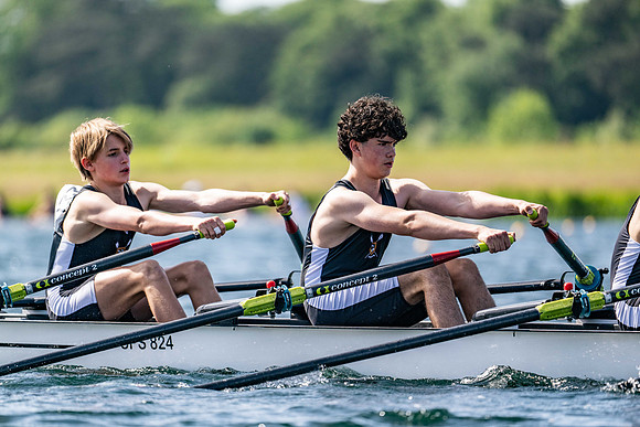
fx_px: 7112
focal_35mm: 400
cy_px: 214
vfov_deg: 3.4
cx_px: 320
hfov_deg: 5.2
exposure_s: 1/2500
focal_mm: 400
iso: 360
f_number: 4.5
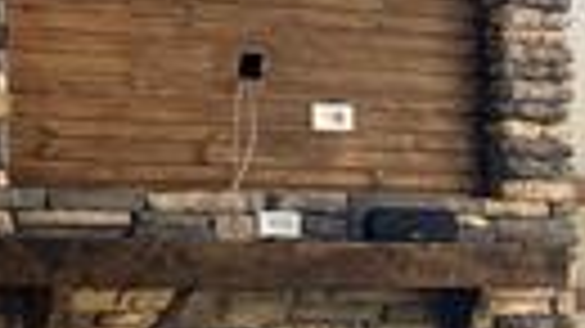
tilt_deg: -1.1
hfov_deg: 13.4
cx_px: 1138
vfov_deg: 8.7
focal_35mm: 139
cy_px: 315
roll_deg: +0.2
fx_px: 2155
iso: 64
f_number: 1.8
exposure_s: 1/120
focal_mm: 4.25
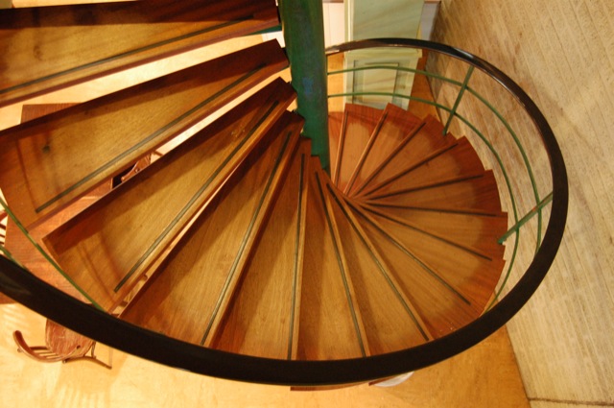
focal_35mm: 36
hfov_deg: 53.2
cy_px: 204
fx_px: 613
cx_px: 307
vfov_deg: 36.8
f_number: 4
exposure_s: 1/5
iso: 1600
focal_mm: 24
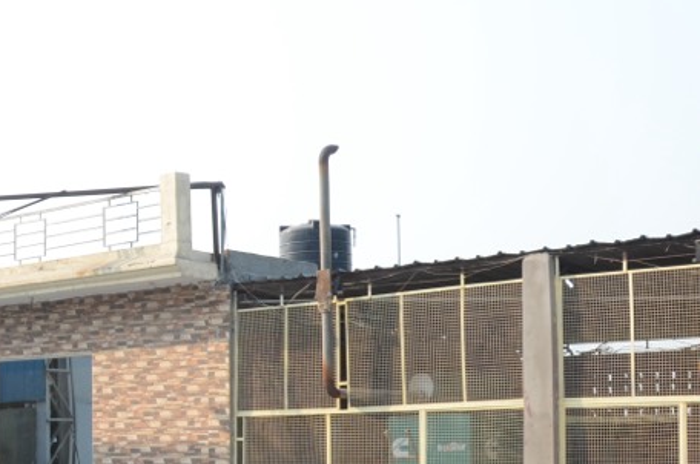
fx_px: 1378
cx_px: -28
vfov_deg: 18.8
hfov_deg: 26.7
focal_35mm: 71
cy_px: 399
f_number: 8
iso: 250
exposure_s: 1/125
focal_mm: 18
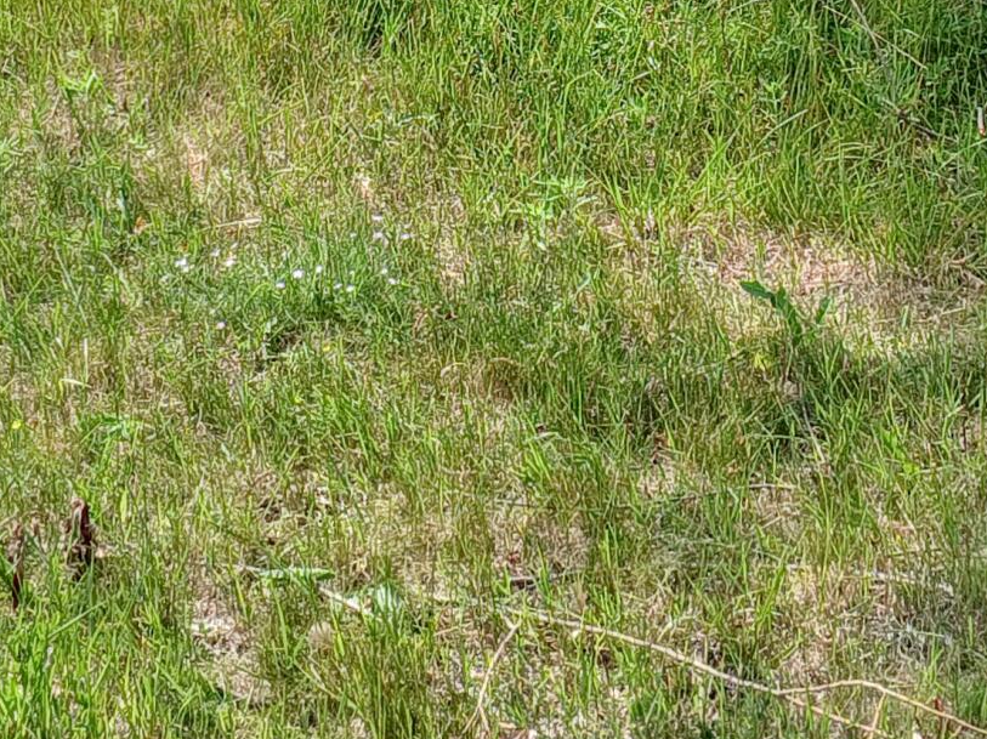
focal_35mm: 96
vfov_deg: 14.3
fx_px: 2736
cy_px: -390
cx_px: 611
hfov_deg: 20.4
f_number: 1.8
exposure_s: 1/357
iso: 20
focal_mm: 3.98
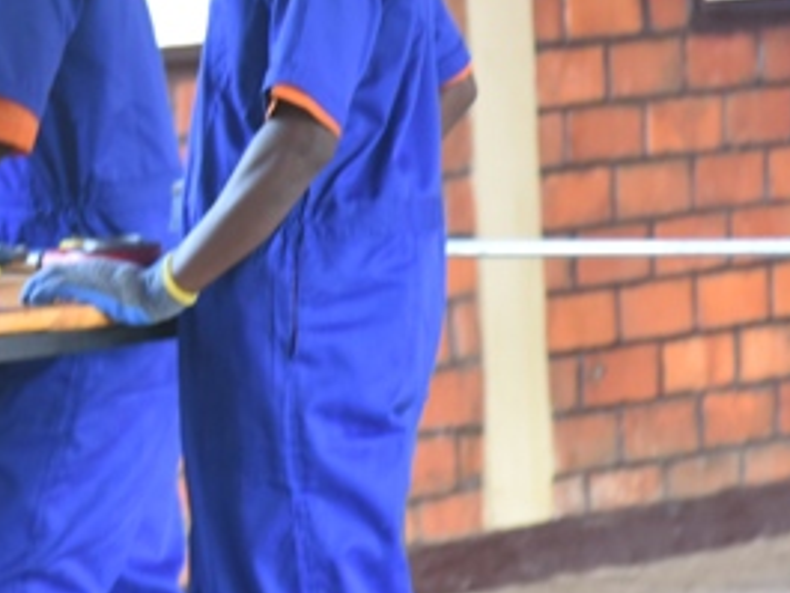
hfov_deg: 5.4
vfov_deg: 4.1
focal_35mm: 363
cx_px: -250
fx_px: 8288
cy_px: 13
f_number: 4
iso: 800
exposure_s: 1/30
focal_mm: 100
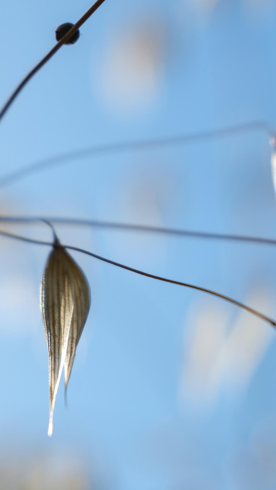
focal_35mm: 137
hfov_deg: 8.8
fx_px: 1783
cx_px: 214
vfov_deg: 15.6
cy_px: 90
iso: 160
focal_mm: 50
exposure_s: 1/1250
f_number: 4.8
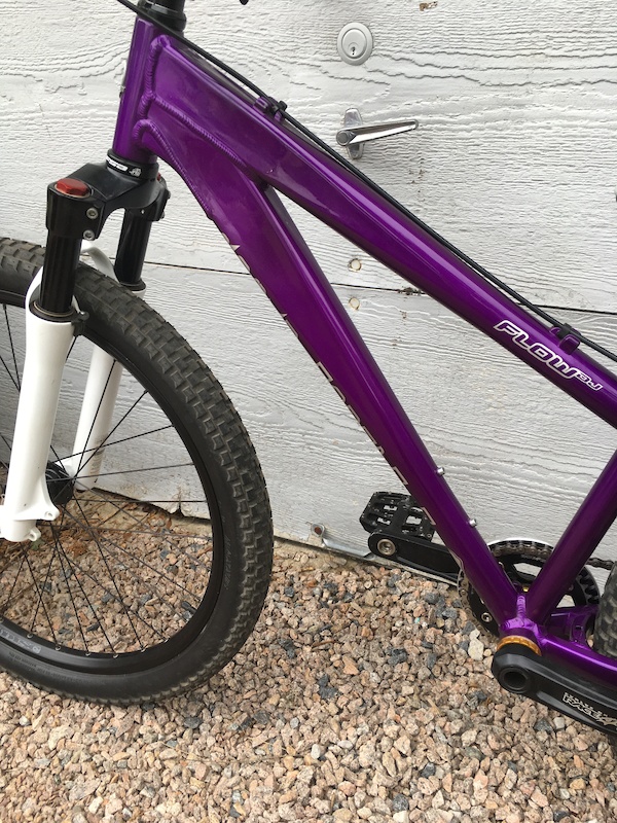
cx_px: 308
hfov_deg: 48.2
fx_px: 689
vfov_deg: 61.7
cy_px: 412
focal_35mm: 29
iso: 40
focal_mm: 4.15
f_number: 2.2
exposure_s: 1/120
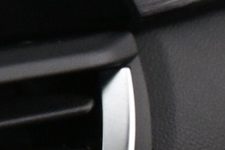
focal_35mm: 192
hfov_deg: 8.7
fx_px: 1198
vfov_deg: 7.0
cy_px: -132
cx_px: -461
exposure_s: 1/50
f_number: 3.8
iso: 4000
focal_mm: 19.5
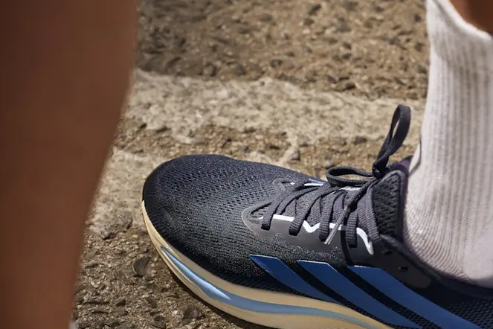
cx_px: 259
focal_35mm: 95
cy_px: 219
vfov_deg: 14.4
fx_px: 1301
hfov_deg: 21.5
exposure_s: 1/320
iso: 100
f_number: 5.6
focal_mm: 63
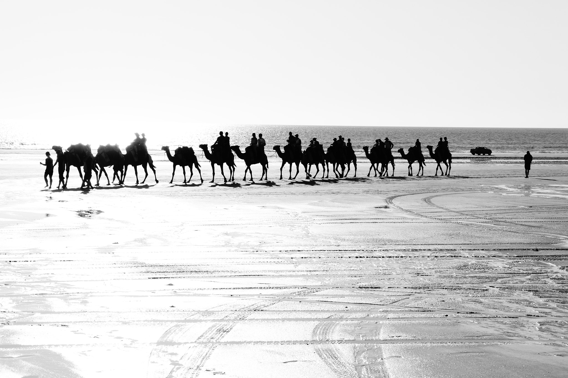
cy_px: 189
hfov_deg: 26.0
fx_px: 1229
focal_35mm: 78
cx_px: 284
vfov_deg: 17.5
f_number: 9
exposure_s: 1/1250
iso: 200
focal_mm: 52
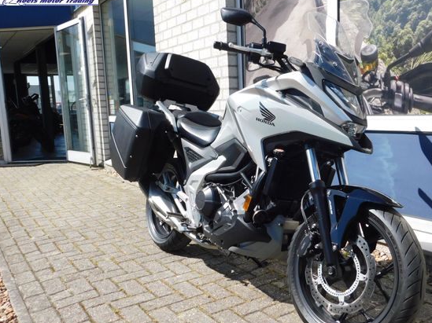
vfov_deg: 40.6
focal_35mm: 35
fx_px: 437
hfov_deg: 52.4
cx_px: 249
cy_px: 177
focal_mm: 5.3
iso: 125
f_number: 3.2
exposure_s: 1/800
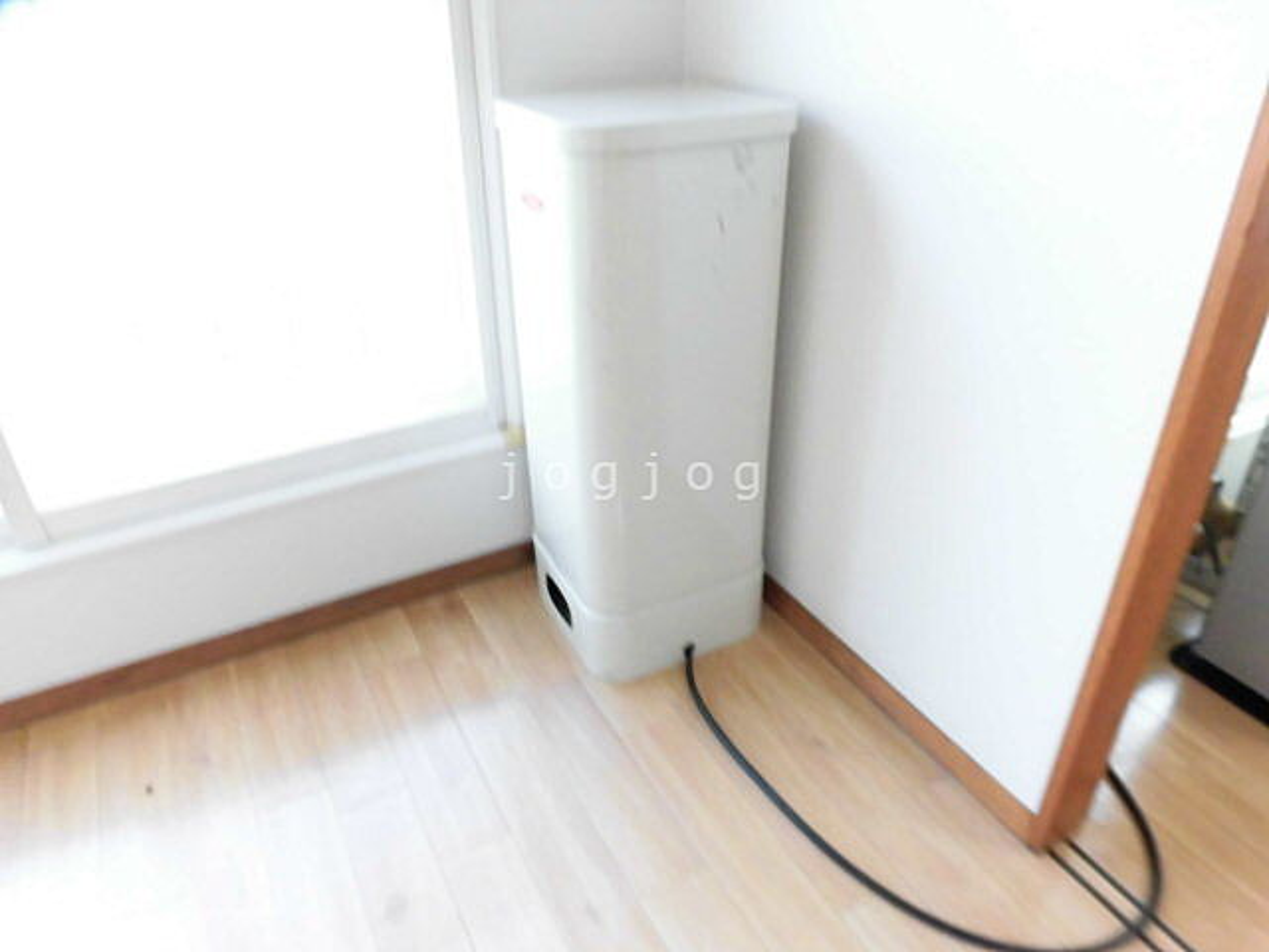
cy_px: 476
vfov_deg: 56.8
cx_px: 634
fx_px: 880
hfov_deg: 71.6
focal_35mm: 24
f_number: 3.1
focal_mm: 4.3
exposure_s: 1/30
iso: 400
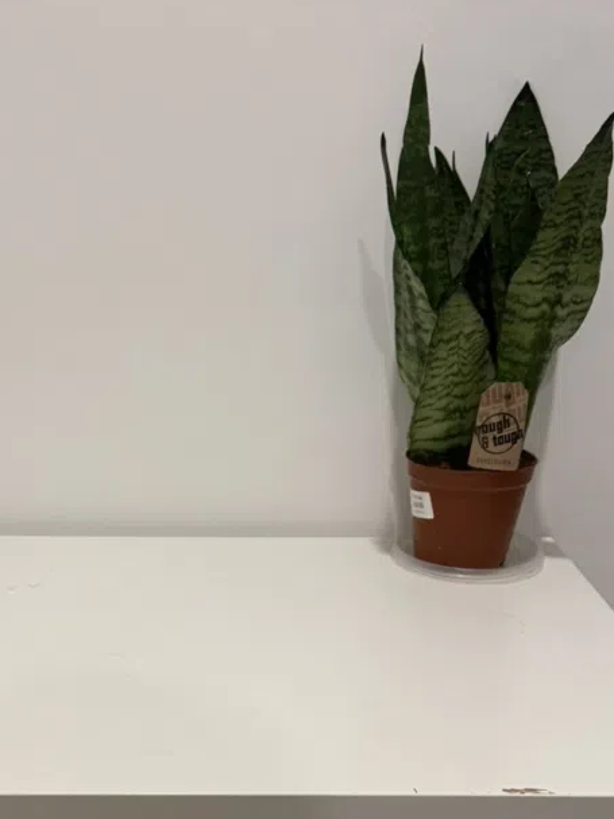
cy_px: 667
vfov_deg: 34.4
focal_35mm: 54
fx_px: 1278
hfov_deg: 26.8
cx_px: 185
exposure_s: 1/50
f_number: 1.78
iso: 400
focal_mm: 6.76
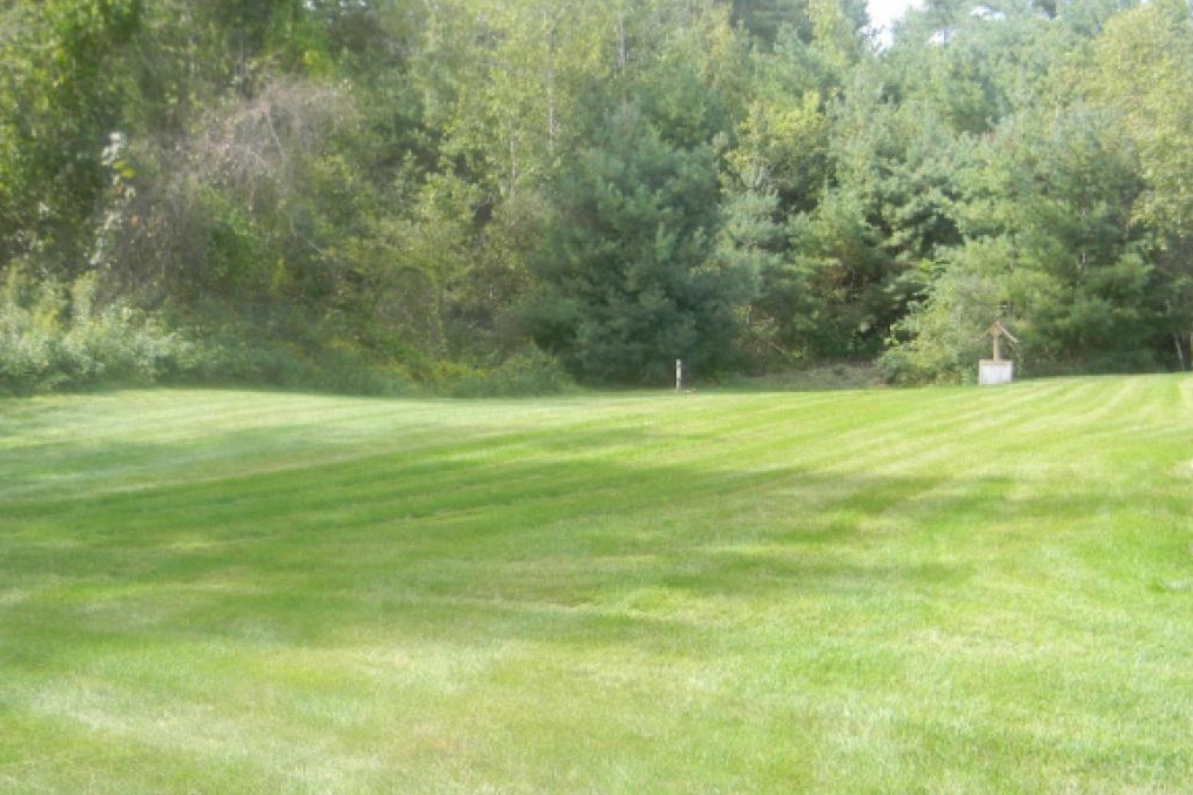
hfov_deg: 45.4
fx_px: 1425
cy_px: 380
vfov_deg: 31.2
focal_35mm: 43
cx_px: 598
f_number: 3.8
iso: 112
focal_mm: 7.3
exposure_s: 1/163
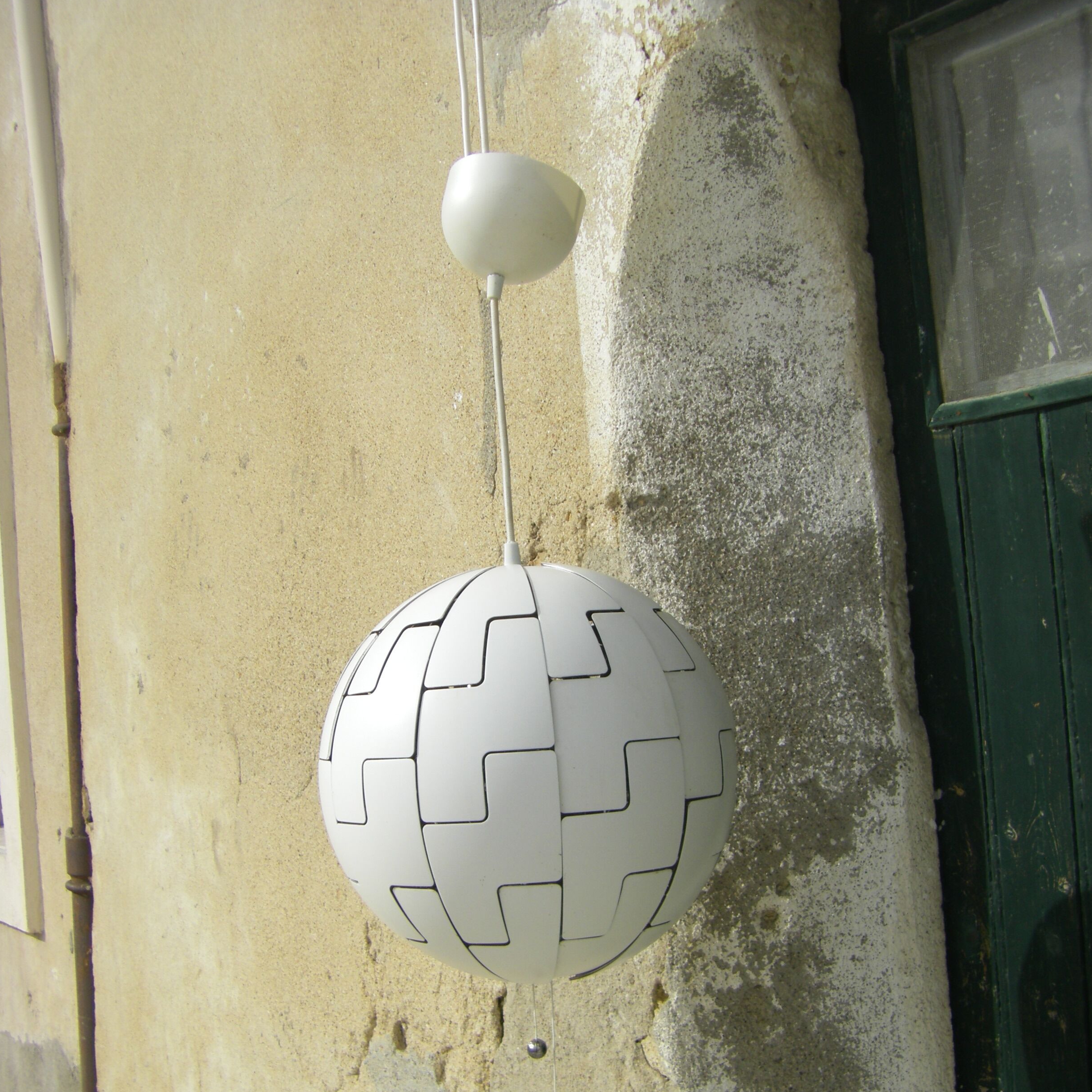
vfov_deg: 37.4
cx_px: 546
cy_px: 671
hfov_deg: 37.6
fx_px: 1606
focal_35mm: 45
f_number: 7
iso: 64
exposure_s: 1/200
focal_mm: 6.3
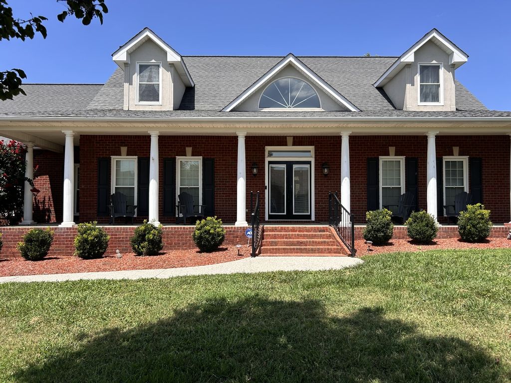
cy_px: 192
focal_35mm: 26
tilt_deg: +0.4
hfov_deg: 67.3
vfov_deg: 53.1
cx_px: 256
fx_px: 384
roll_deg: +0.3
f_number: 1.5
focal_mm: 5.7
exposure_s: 1/2632
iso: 50
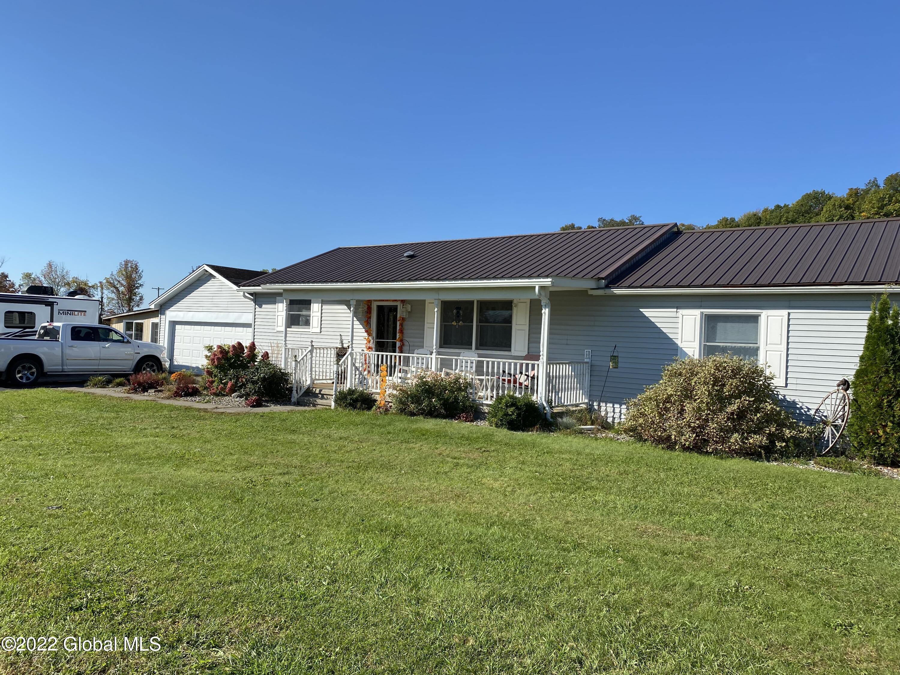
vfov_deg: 53.1
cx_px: 450
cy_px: 338
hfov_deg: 67.3
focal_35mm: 26
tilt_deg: +0.4
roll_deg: -2.6
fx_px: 676
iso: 32
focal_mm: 4.25
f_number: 1.8
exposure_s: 1/2755
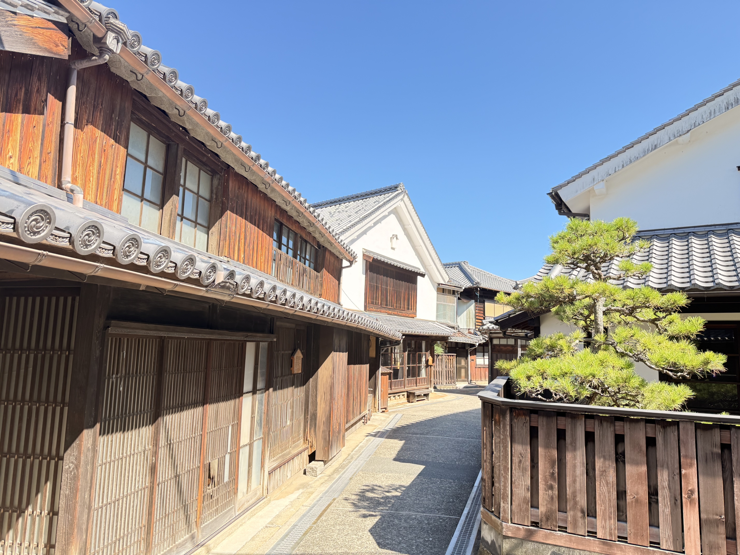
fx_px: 513
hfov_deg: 71.6
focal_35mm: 24
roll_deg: -1.5
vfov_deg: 56.8
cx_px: 370
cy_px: 278
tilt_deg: +8.2
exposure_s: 1/780
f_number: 1.78
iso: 100
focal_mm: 6.76
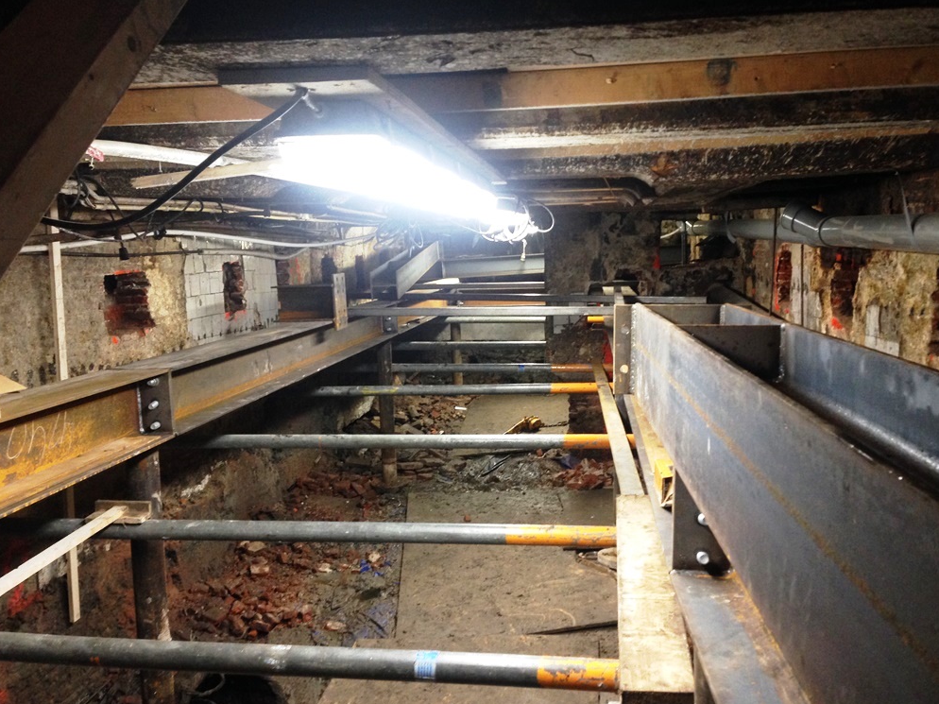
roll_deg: +0.6
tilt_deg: -8.0
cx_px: 481
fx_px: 922
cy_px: 346
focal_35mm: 34
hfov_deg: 54.0
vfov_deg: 41.8
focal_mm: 4.12
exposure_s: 1/20
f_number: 2.4
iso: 200
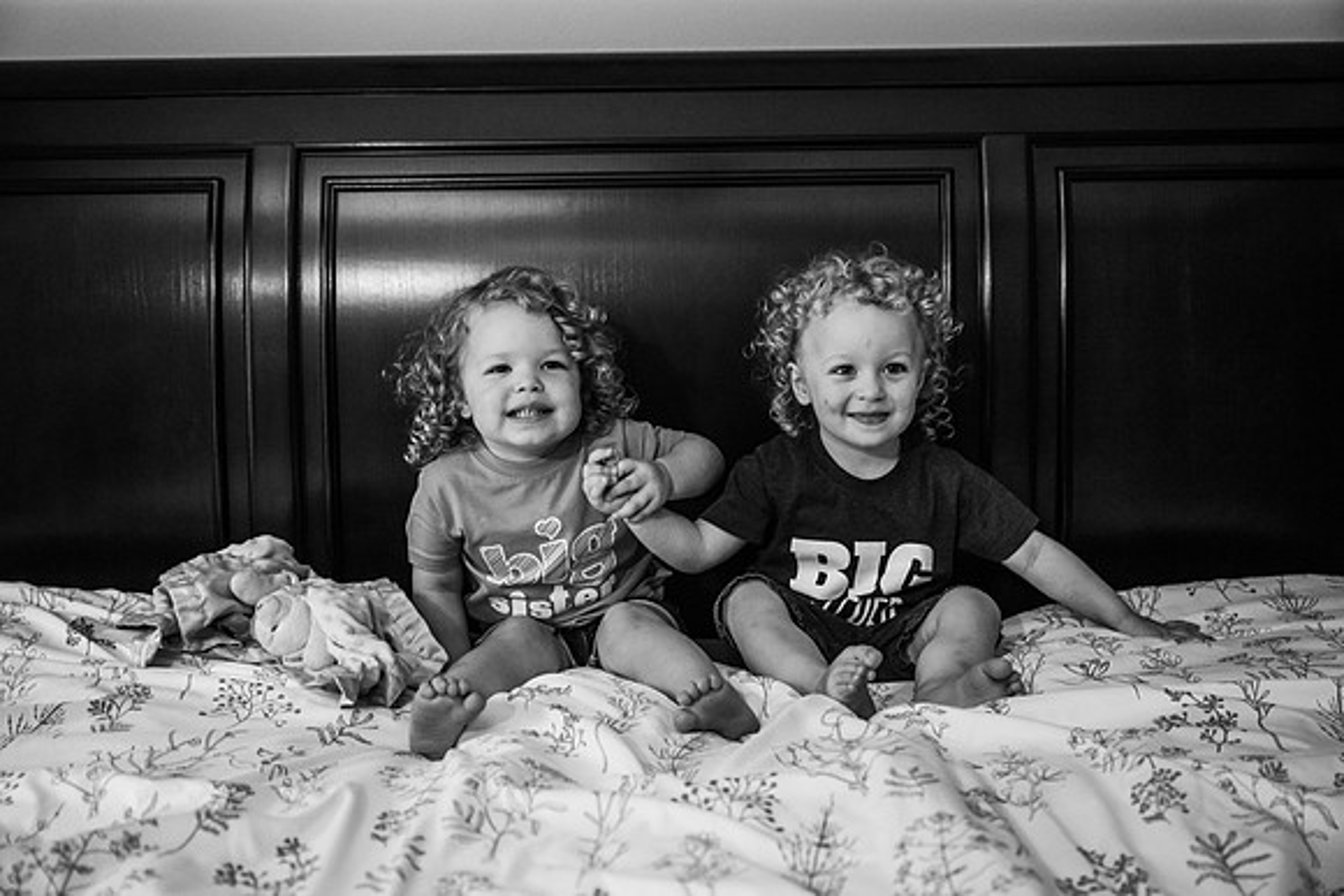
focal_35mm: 42
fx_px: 1568
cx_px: 672
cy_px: 448
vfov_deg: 31.9
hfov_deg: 46.4
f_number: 3.5
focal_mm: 42
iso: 1250
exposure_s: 1/250
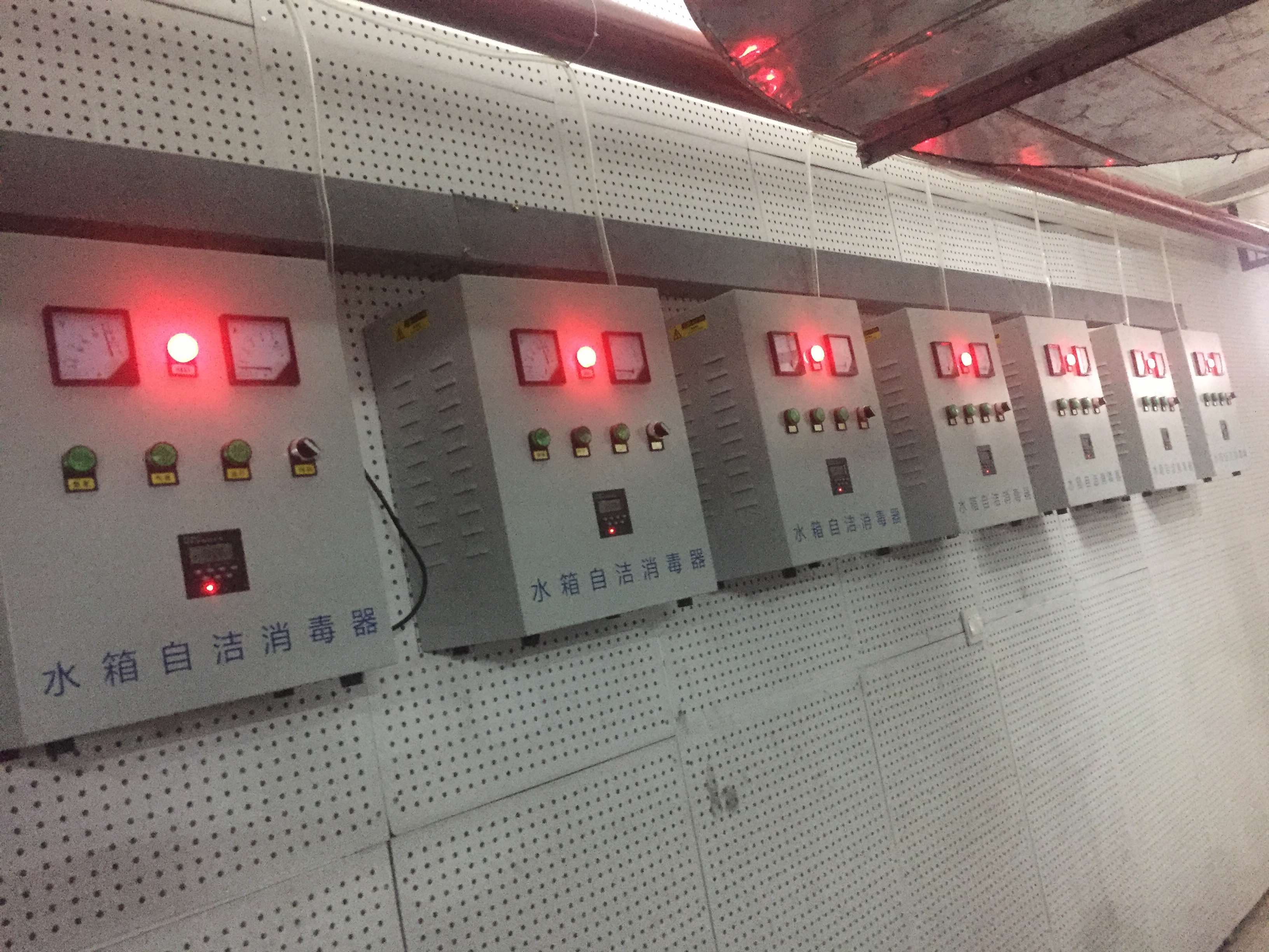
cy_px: 476
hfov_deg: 61.7
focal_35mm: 29
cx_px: 634
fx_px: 1063
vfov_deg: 48.2
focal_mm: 4.15
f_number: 2.2
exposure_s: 1/17
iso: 400
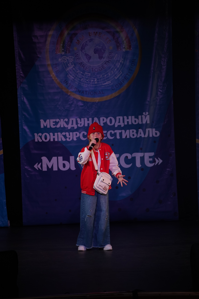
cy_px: 150
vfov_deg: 13.2
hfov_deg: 8.9
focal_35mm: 155
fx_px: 1285
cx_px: 100
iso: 1600
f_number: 5.6
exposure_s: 1/400
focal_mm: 155
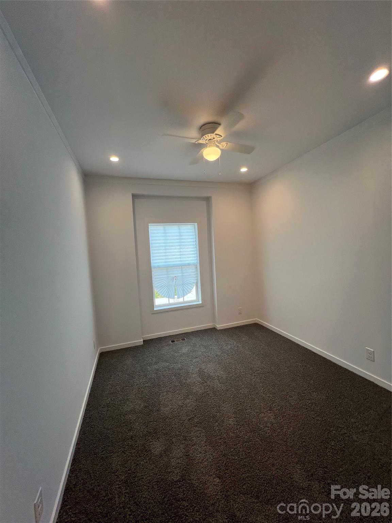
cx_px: 196
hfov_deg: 89.9
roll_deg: +2.1
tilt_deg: -1.2
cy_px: 262
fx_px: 196
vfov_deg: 106.2
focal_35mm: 13
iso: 50
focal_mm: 1.57
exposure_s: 1/120
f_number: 1.8
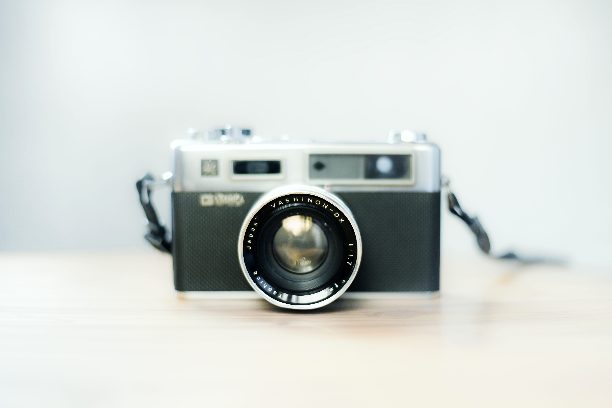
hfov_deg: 39.6
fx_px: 850
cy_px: 204
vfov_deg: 27.0
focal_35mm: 50
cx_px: 306
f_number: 1.8
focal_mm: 50
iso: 400
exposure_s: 1/320
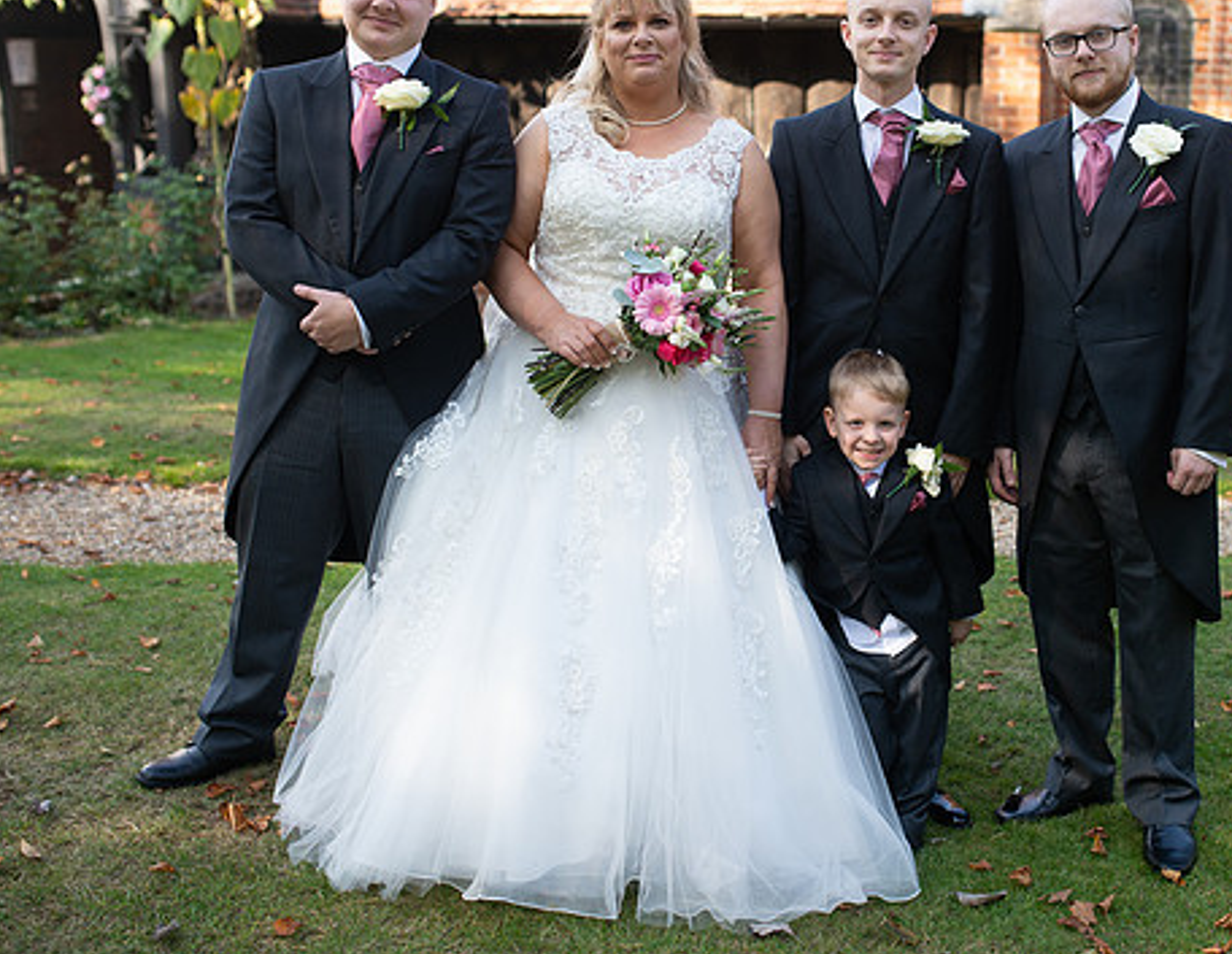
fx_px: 1836
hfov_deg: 36.7
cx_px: 826
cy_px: 385
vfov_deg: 29.0
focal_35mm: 51
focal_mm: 35
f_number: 2.8
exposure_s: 1/320
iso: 100
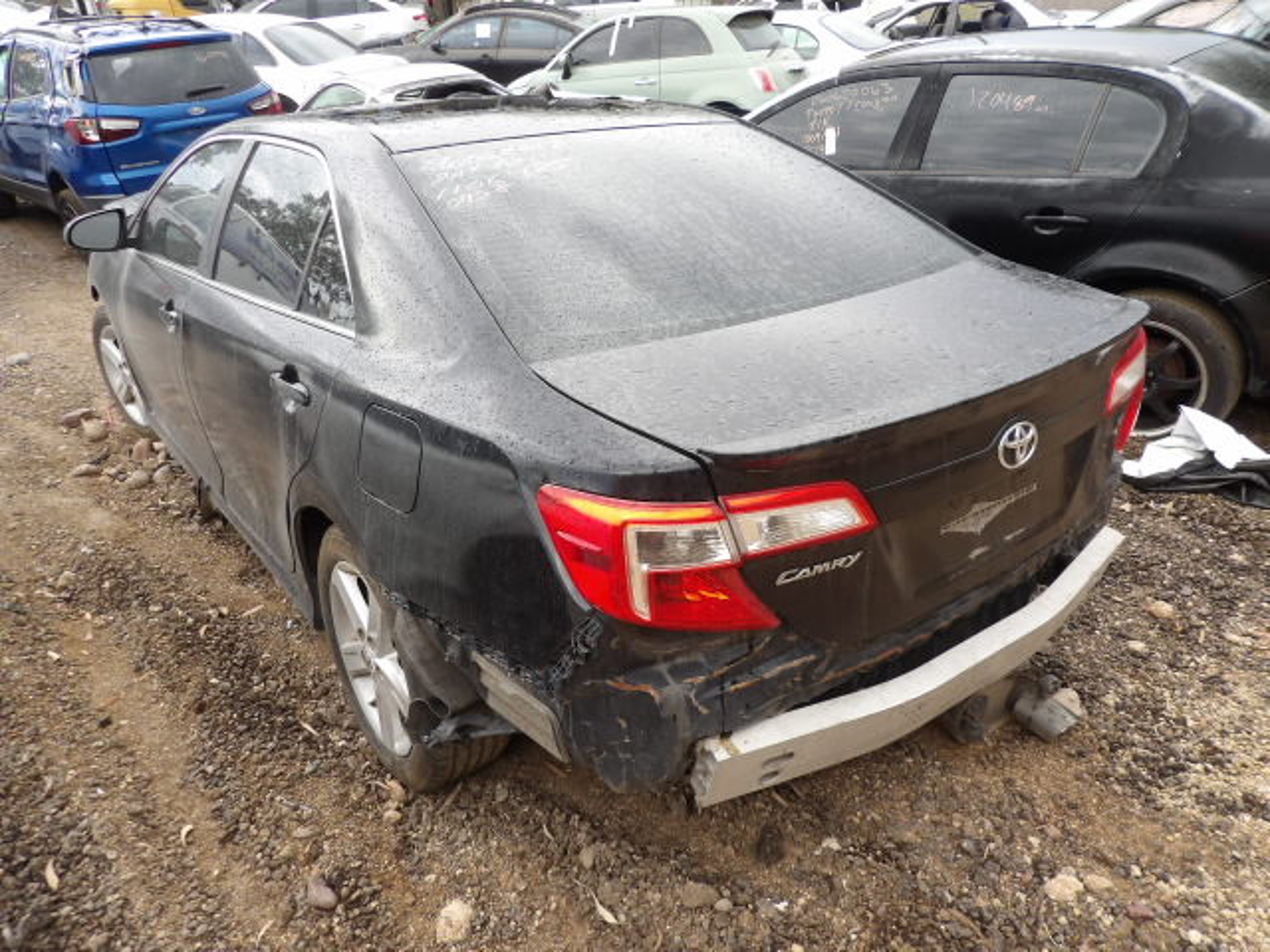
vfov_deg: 56.8
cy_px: 476
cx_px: 635
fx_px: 881
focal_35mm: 24
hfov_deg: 71.6
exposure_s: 1/94
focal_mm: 4.3
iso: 100
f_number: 3.2
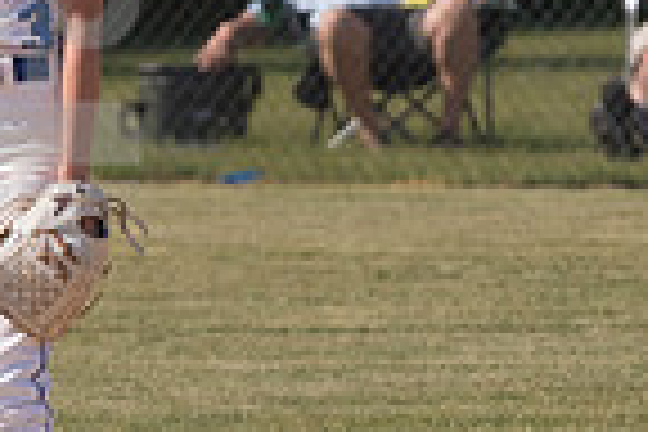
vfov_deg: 1.2
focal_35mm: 1178
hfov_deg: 1.8
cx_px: 4
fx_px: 21202
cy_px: 45
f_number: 5.6
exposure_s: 1/1600
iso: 250
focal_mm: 195
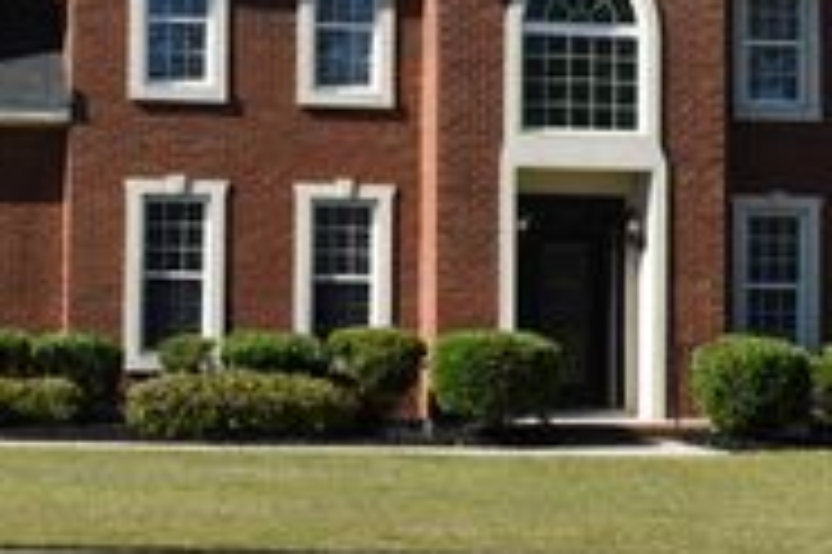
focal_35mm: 89
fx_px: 2055
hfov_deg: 22.6
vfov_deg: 15.3
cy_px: 232
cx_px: 157
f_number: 10
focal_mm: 22
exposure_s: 1/400
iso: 200
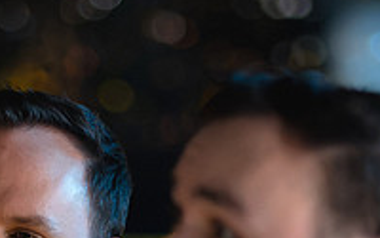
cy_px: 311
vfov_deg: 5.2
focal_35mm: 251
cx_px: 146
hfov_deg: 8.4
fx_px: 2599
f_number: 1.8
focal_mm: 85
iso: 5000
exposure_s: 1/200
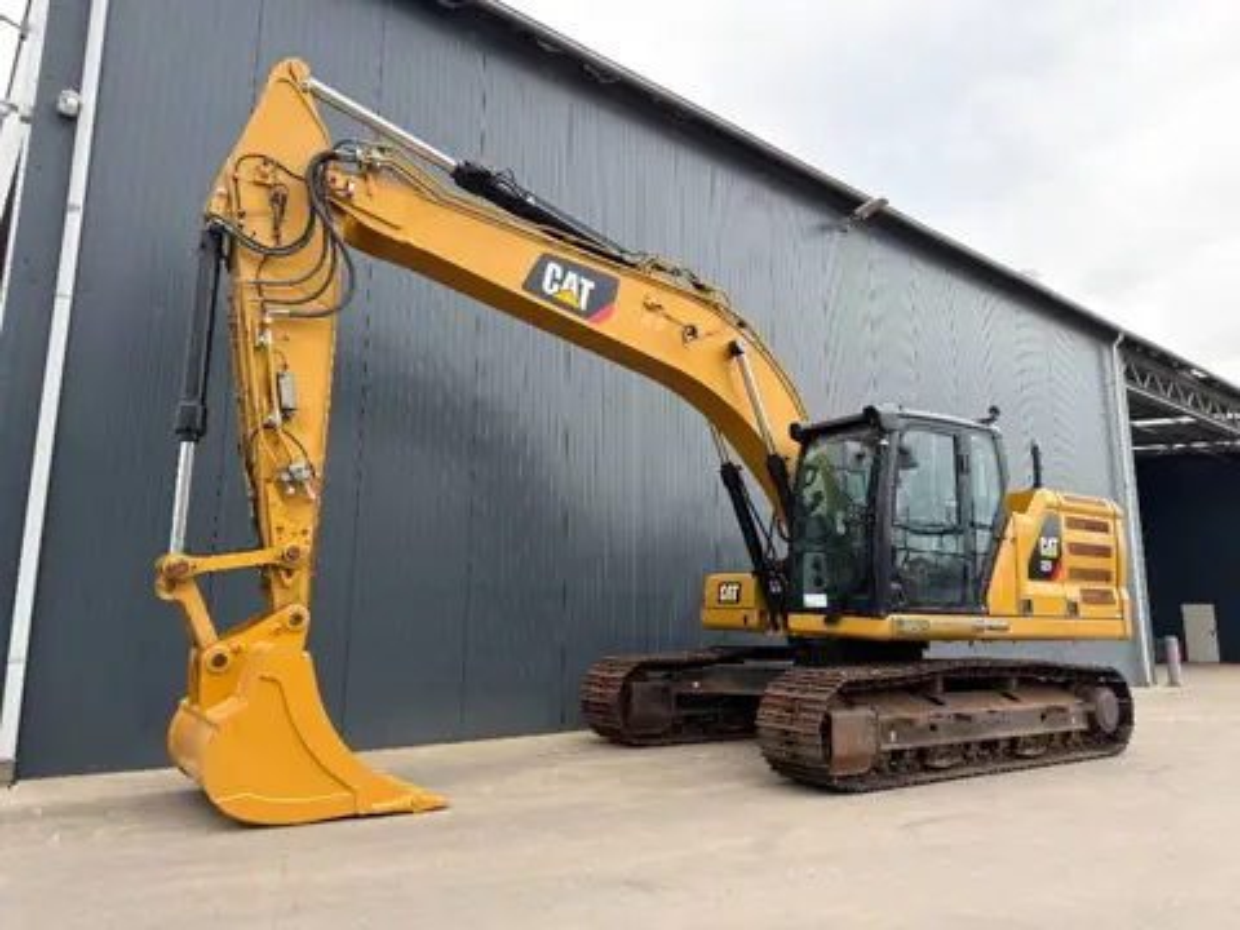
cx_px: 620
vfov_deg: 56.8
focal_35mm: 24
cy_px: 465
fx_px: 860
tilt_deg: +10.6
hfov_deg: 71.6
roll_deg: -0.1
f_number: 1.78
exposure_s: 1/174
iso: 80
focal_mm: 6.76
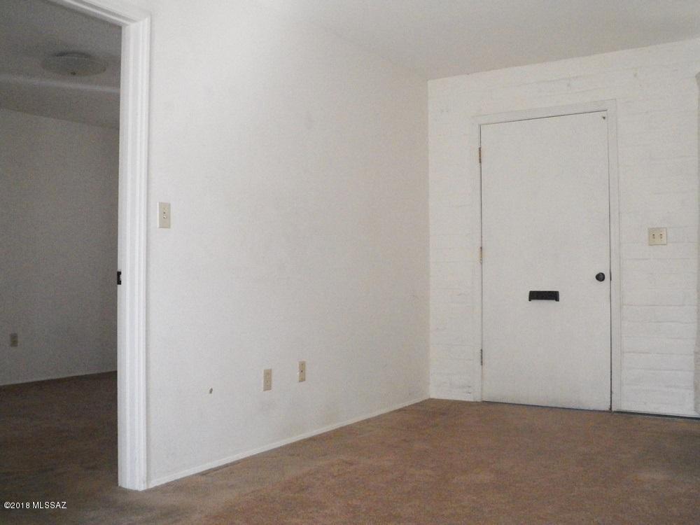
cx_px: 350
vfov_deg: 40.7
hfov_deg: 52.6
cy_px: 262
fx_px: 708
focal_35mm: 35
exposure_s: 1/400
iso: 1600
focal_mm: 6.3
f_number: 2.8
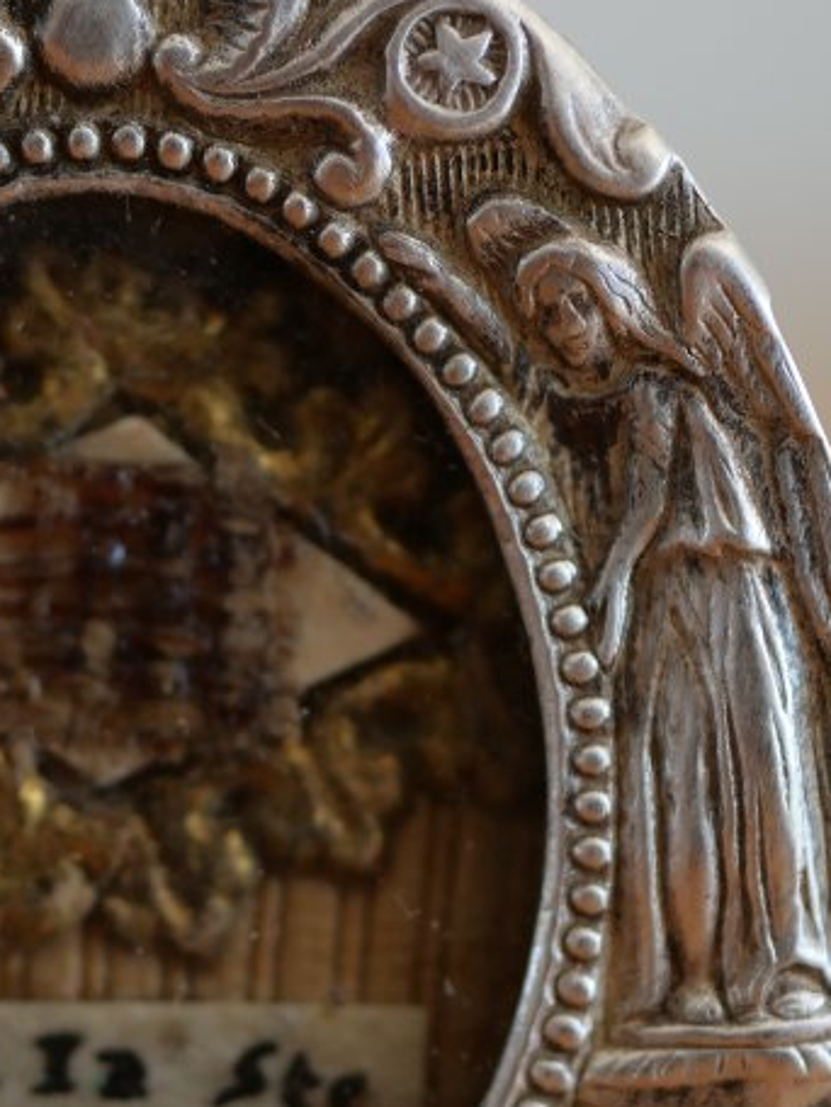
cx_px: 97
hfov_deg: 9.4
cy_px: 733
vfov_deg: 12.5
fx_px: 5057
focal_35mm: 158
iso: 200
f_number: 2.8
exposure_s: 1/80
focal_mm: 30
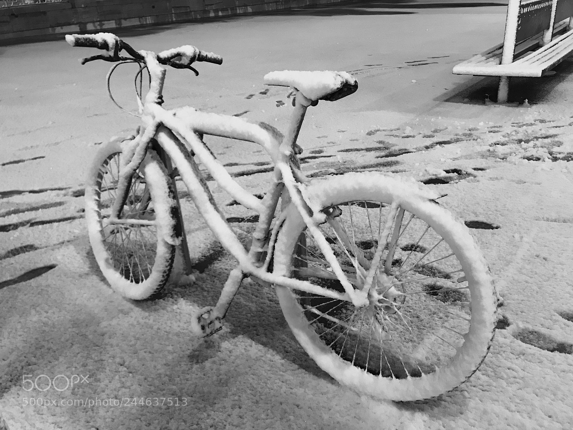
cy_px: 215
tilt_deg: -27.8
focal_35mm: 28
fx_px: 463
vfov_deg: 49.7
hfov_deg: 63.4
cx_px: 286
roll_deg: +4.4
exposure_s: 1/17
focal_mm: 3.99
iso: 100
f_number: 1.8
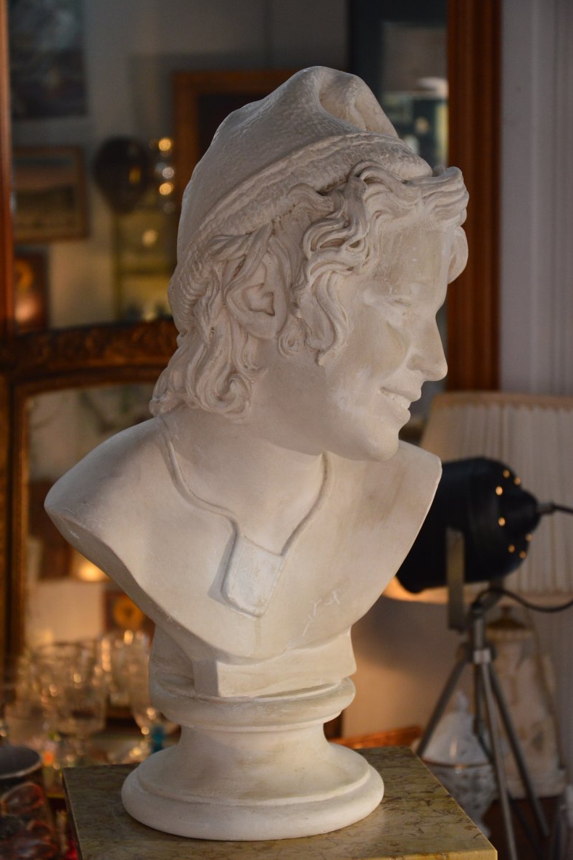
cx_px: 285
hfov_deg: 15.5
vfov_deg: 23.1
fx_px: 2101
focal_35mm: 88
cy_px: 434
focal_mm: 58
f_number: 5
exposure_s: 1/125
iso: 800
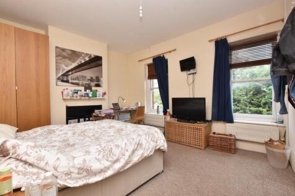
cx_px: 148
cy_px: 98
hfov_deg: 100.4
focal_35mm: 15
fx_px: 123
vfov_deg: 77.3
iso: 400
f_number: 9
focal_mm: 10
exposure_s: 1/60
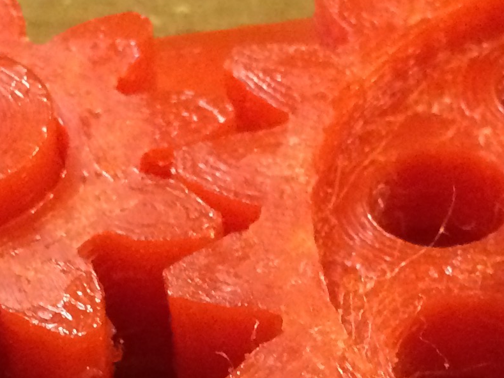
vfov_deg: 12.1
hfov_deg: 16.2
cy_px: 420
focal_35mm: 120
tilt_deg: -48.8
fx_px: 1747
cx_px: 438
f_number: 2.2
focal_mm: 4.15
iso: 320
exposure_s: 1/30
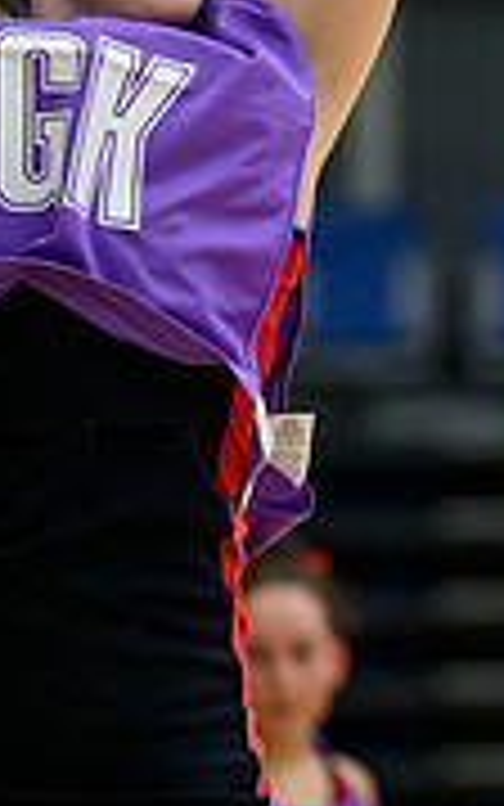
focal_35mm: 544
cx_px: 990
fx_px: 11946
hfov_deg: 2.4
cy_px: 65
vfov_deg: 3.9
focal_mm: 165
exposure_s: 1/1000
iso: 6400
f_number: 3.5
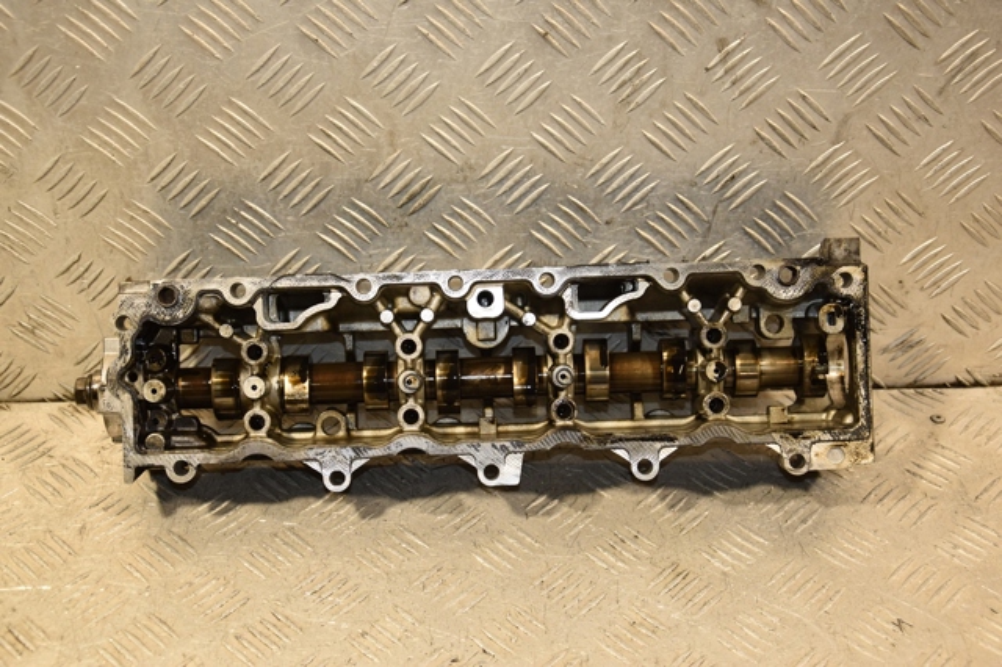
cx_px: 501
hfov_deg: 35.1
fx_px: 1586
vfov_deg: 23.8
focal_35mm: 57
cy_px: 334
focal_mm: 38
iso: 800
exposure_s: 1/125
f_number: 5
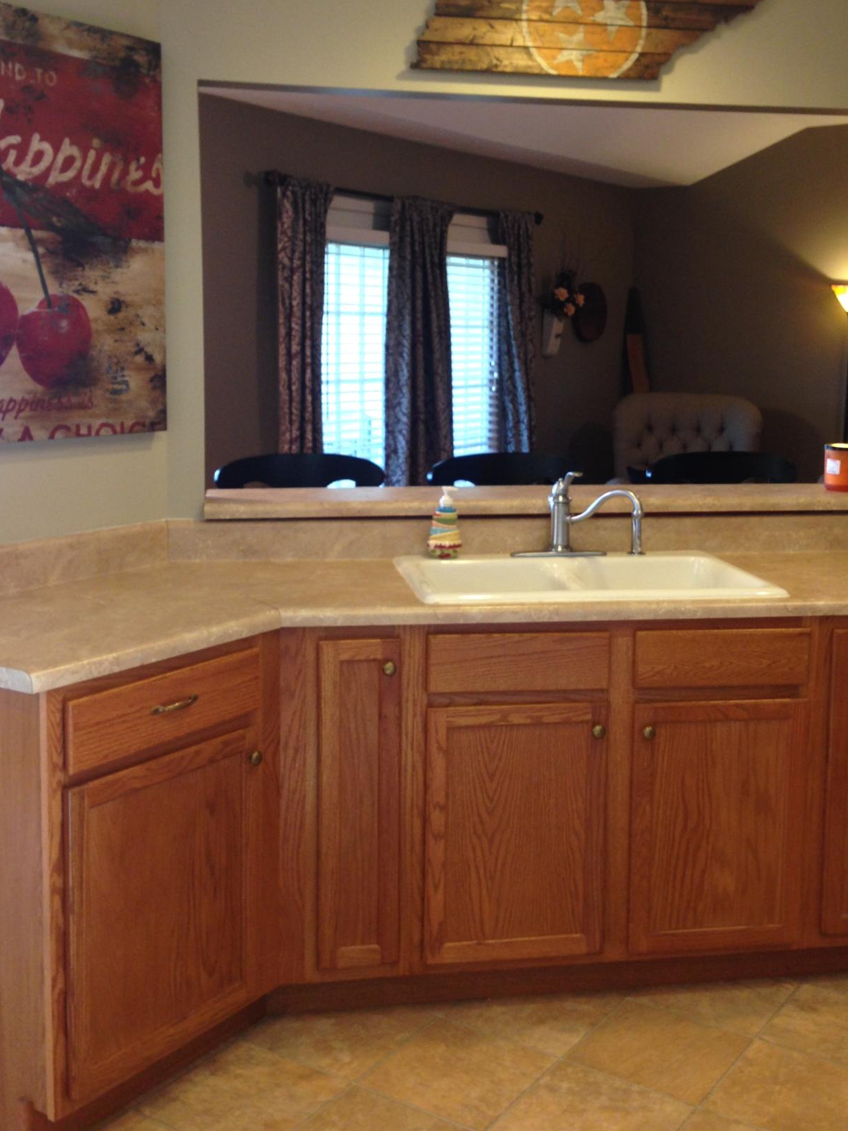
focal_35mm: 41
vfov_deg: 45.6
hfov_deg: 35.1
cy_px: 479
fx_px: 1340
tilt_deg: -4.1
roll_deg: +0.5
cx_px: 479
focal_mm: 4.12
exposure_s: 1/20
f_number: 2.4
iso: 80
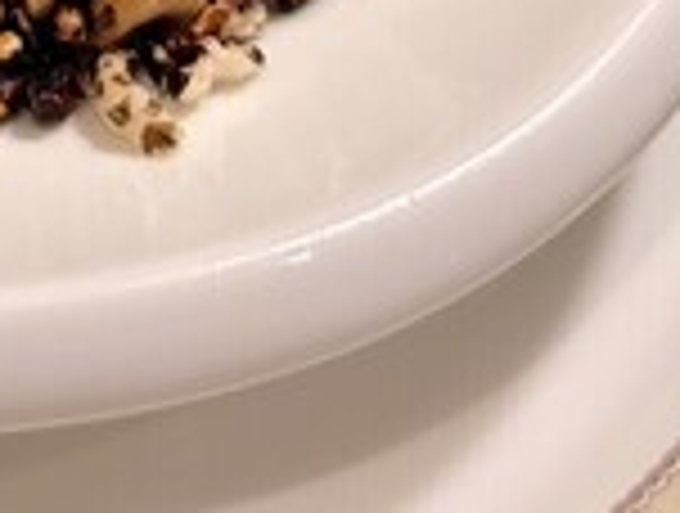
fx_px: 2028
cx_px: -216
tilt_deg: -41.5
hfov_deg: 17.8
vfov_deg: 12.9
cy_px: -454
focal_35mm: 103
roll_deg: -2.7
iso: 100
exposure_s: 1/100
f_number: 1.6
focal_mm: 5.96
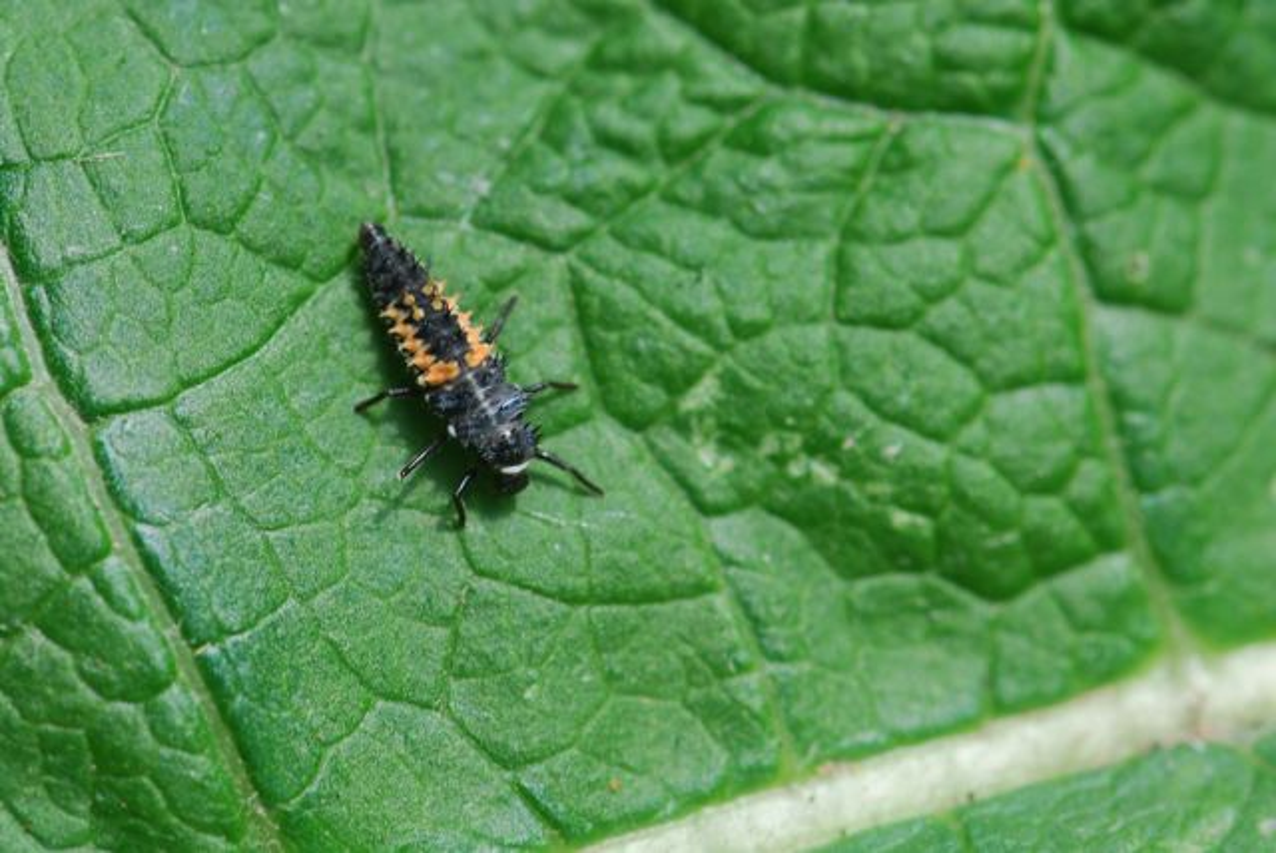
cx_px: 638
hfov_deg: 13.0
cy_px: 426
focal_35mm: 158
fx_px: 5587
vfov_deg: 8.7
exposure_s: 1/125
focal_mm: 105
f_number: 8
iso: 125
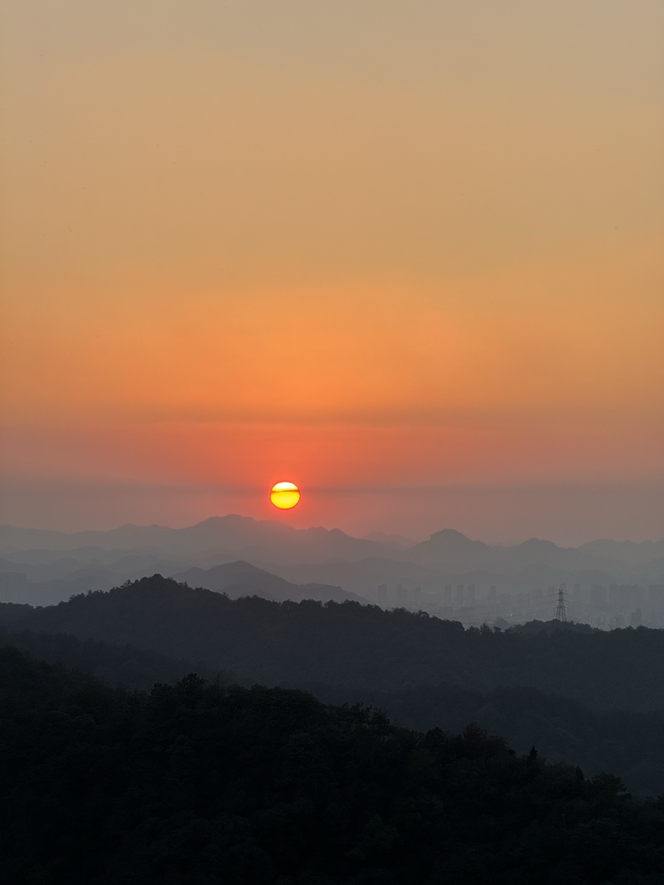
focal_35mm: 120
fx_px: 3069
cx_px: 332
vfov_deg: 16.4
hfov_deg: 12.3
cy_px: 442
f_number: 2.8
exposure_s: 1/442
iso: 50
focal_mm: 15.66
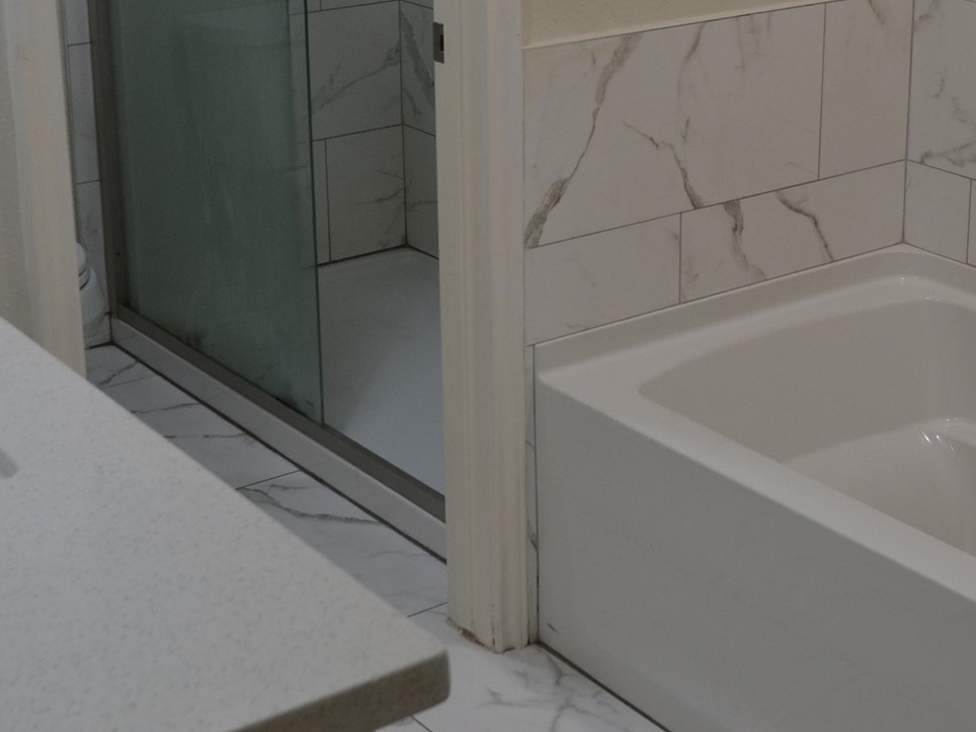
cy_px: 155
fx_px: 1833
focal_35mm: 65
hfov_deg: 29.5
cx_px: 702
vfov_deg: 22.3
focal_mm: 20
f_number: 4.5
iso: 400
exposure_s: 1/80
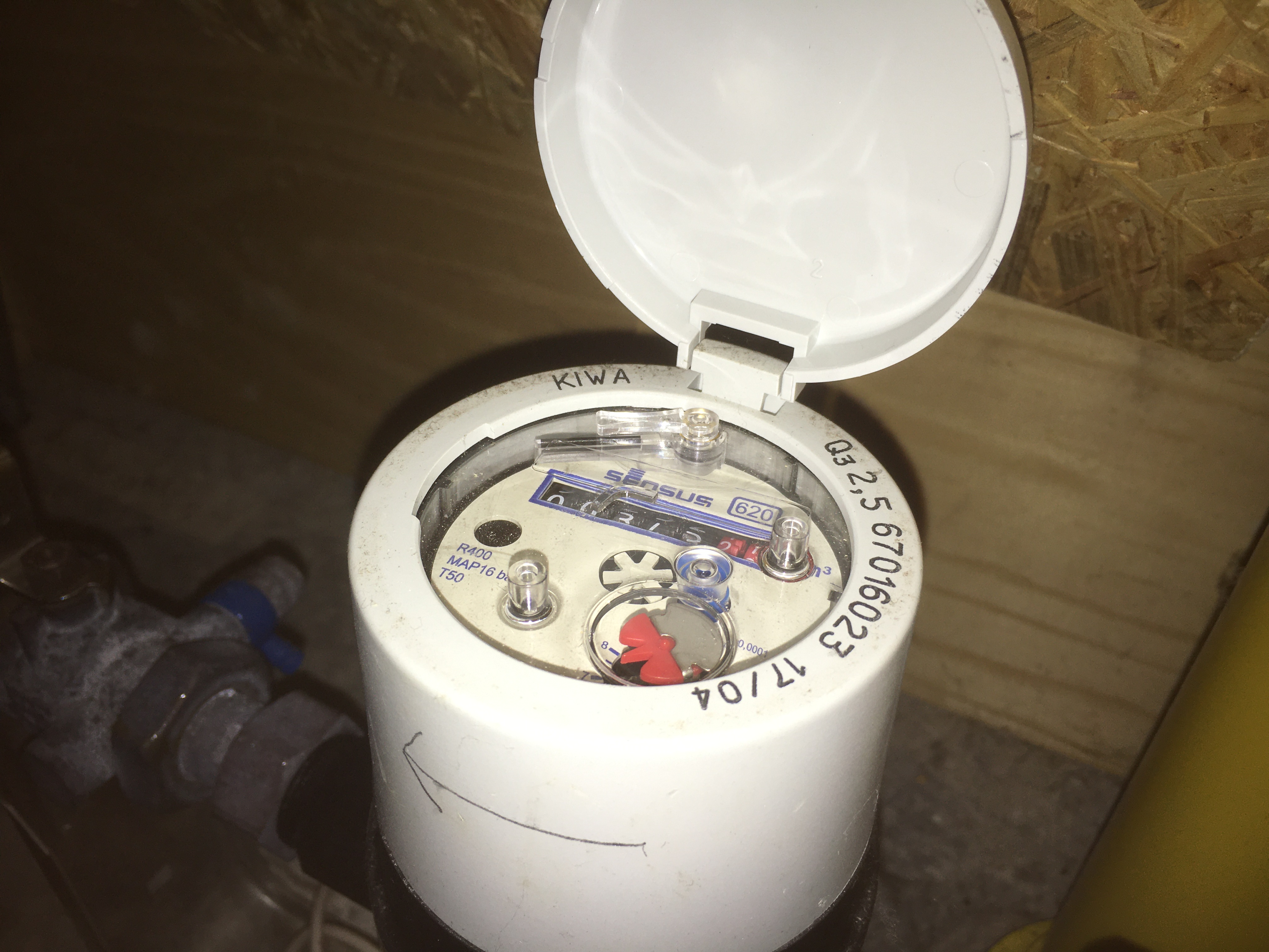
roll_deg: -1.4
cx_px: 634
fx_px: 1063
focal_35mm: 29
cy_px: 476
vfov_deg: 48.2
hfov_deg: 61.7
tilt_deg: -39.6
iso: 25
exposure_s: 1/109
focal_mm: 4.15
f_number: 2.2
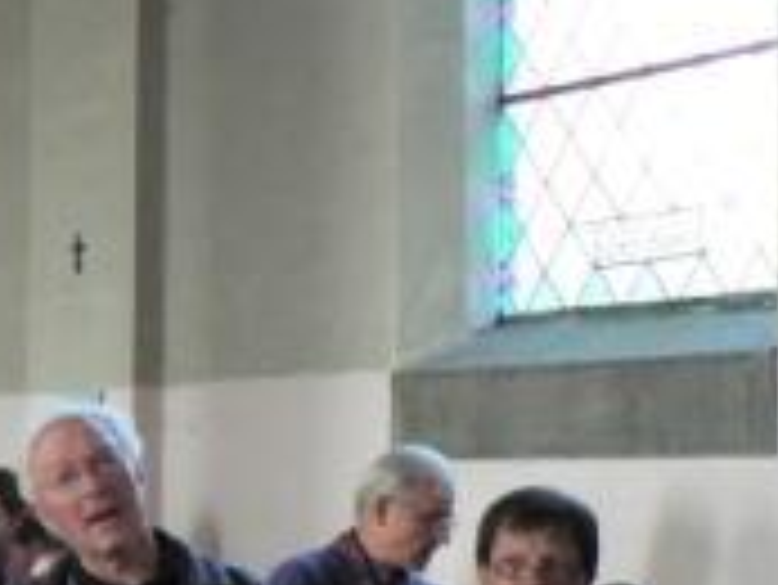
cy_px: 526
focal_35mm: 93
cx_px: -63
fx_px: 2092
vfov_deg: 15.7
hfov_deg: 20.2
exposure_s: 1/50
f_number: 2.8
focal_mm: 6
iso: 400
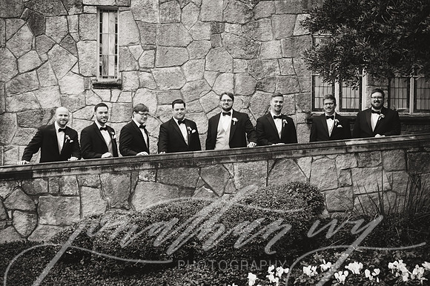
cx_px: 213
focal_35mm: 42
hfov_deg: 46.1
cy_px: 142
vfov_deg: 31.6
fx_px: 506
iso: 250
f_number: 3.5
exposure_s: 1/320
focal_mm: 42
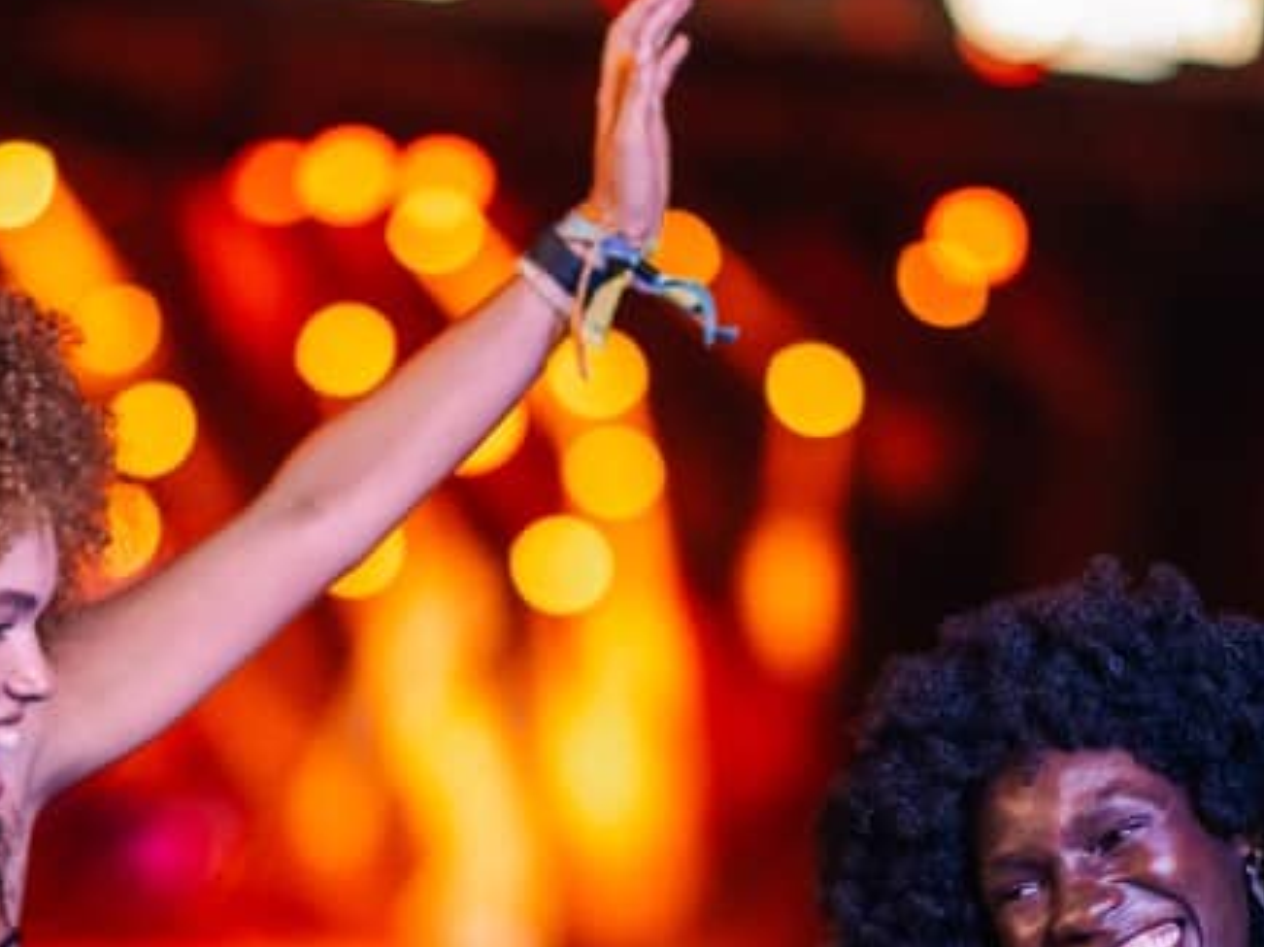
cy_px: 810
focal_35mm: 217
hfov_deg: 9.1
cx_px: 571
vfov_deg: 6.8
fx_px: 7919
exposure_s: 1/400
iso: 2000
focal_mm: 85
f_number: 1.4
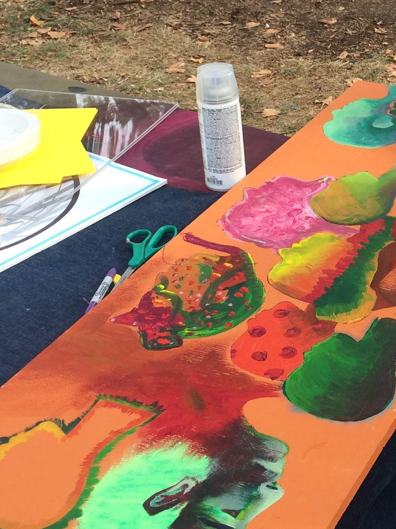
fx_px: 1129
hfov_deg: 18.9
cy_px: 119
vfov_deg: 25.9
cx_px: 465
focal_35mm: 74
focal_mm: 4.12
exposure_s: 1/427
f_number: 2.2
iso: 32
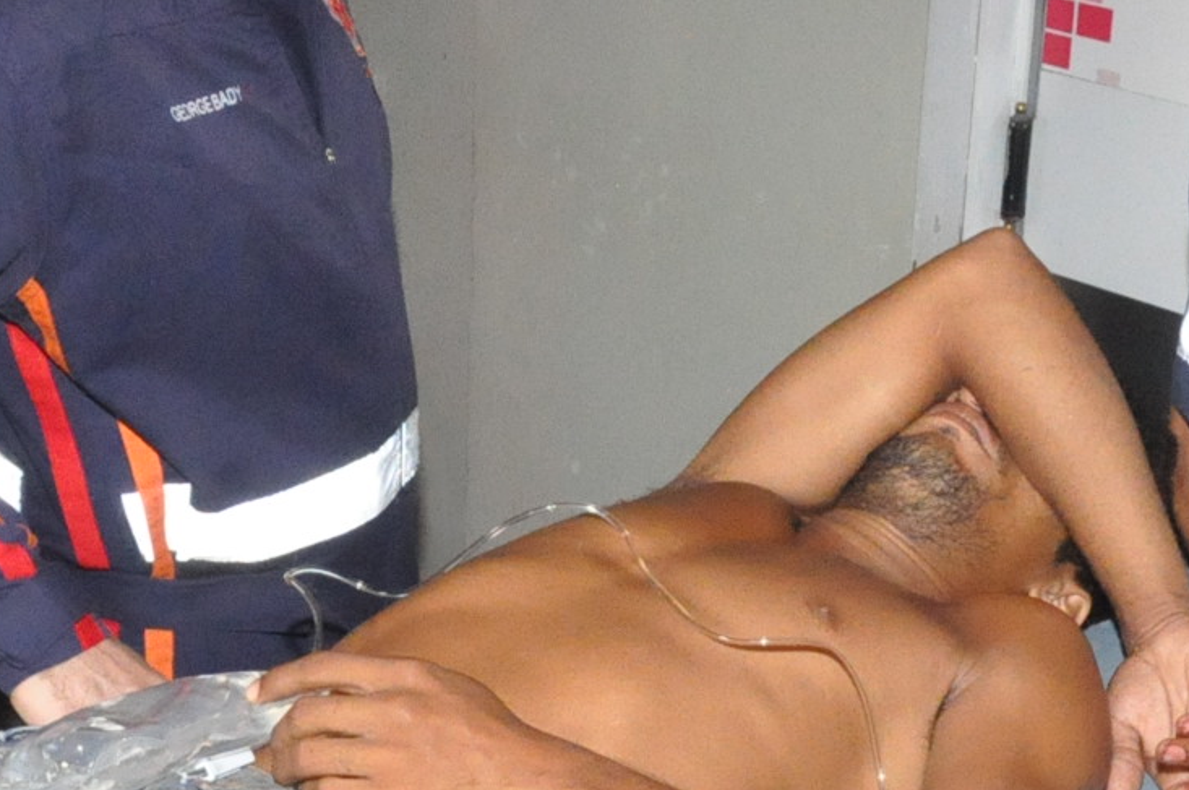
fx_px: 2606
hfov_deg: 25.6
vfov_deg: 16.9
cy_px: 766
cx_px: 730
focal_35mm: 79
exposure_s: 1/200
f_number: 10
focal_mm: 18
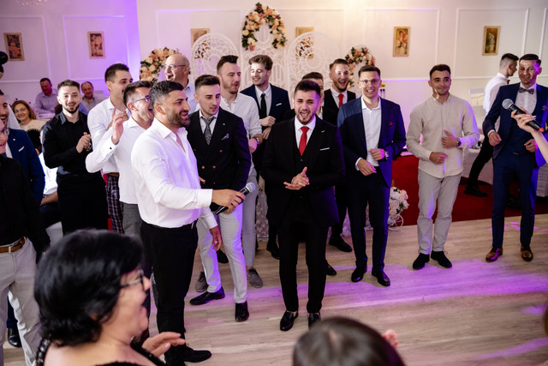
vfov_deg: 37.9
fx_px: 533
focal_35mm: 35
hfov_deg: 54.4
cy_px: 183
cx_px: 274
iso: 1000
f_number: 2
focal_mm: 23
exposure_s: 1/200
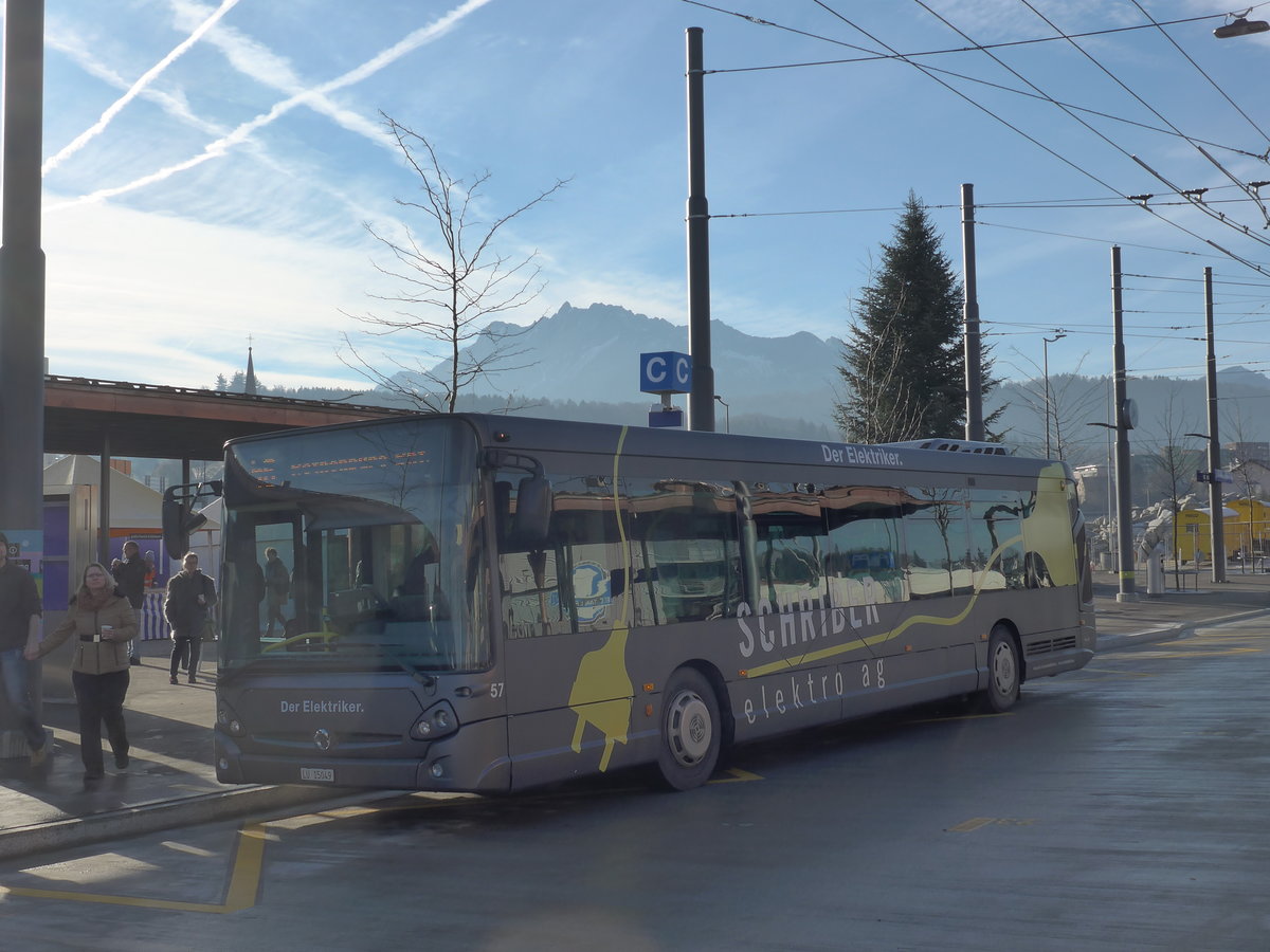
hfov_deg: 41.2
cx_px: 635
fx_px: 1688
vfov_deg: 31.5
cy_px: 476
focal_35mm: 46
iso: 160
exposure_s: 1/800
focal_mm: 9.5
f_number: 5
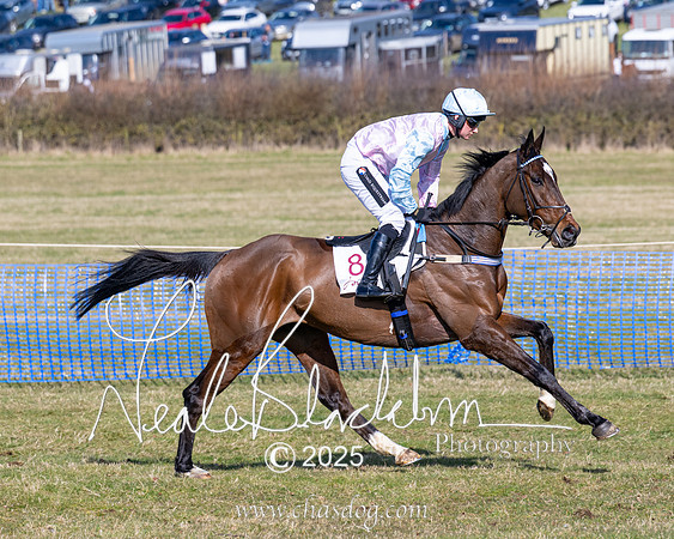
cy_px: 270
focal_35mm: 203
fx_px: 4044
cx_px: 402
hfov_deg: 9.5
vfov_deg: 7.6
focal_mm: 120
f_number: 4
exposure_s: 1/2500
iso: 200
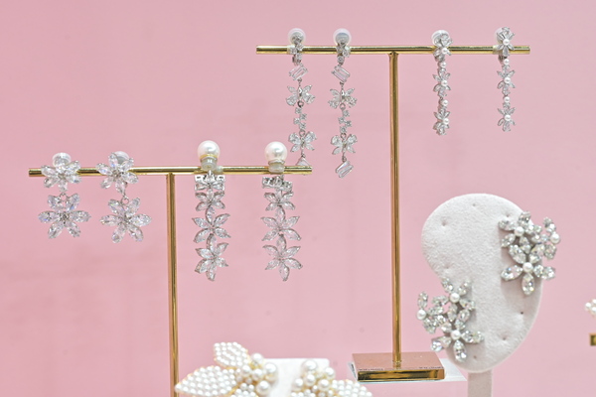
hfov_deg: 19.5
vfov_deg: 13.0
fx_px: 1738
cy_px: 198
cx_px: 298
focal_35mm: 105
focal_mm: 105
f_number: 9
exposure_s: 1/100
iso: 2000
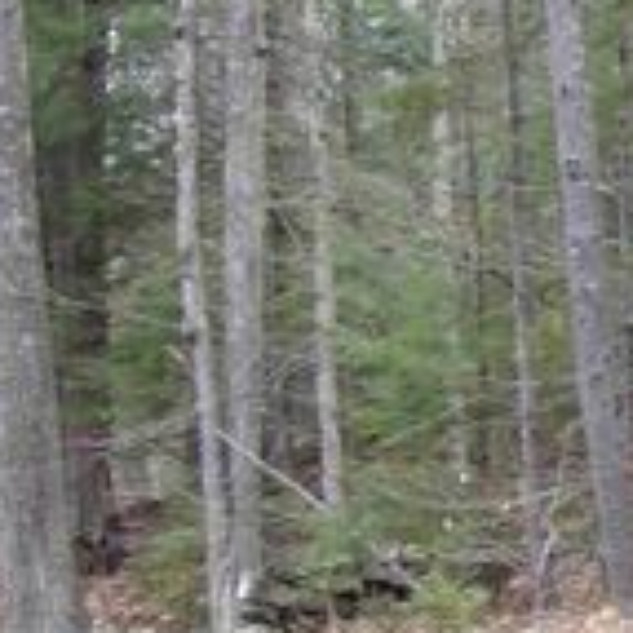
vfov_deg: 9.1
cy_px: 440
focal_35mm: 192
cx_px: 1089
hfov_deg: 8.8
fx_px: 3972
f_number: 4
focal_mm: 11.1
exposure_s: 1/35
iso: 100
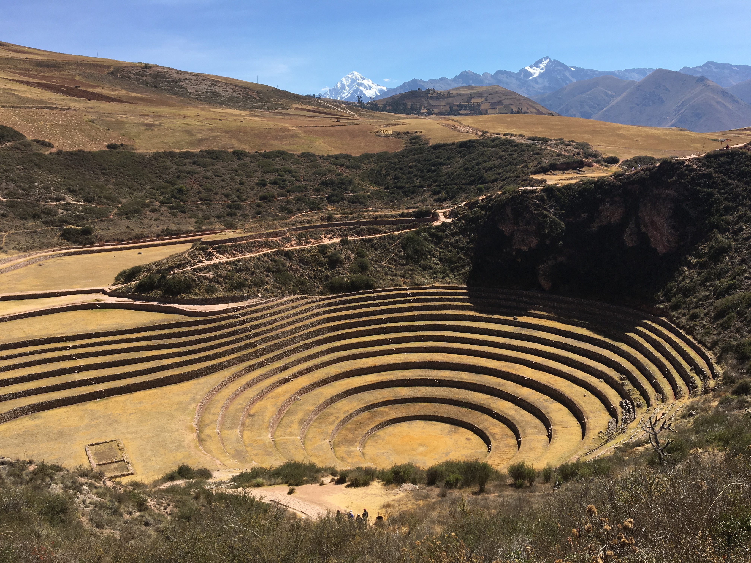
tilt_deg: -12.4
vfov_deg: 48.2
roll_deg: +2.7
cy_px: 282
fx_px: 629
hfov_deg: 61.7
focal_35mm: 29
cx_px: 376
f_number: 2.2
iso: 25
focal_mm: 4.15
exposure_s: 1/1374
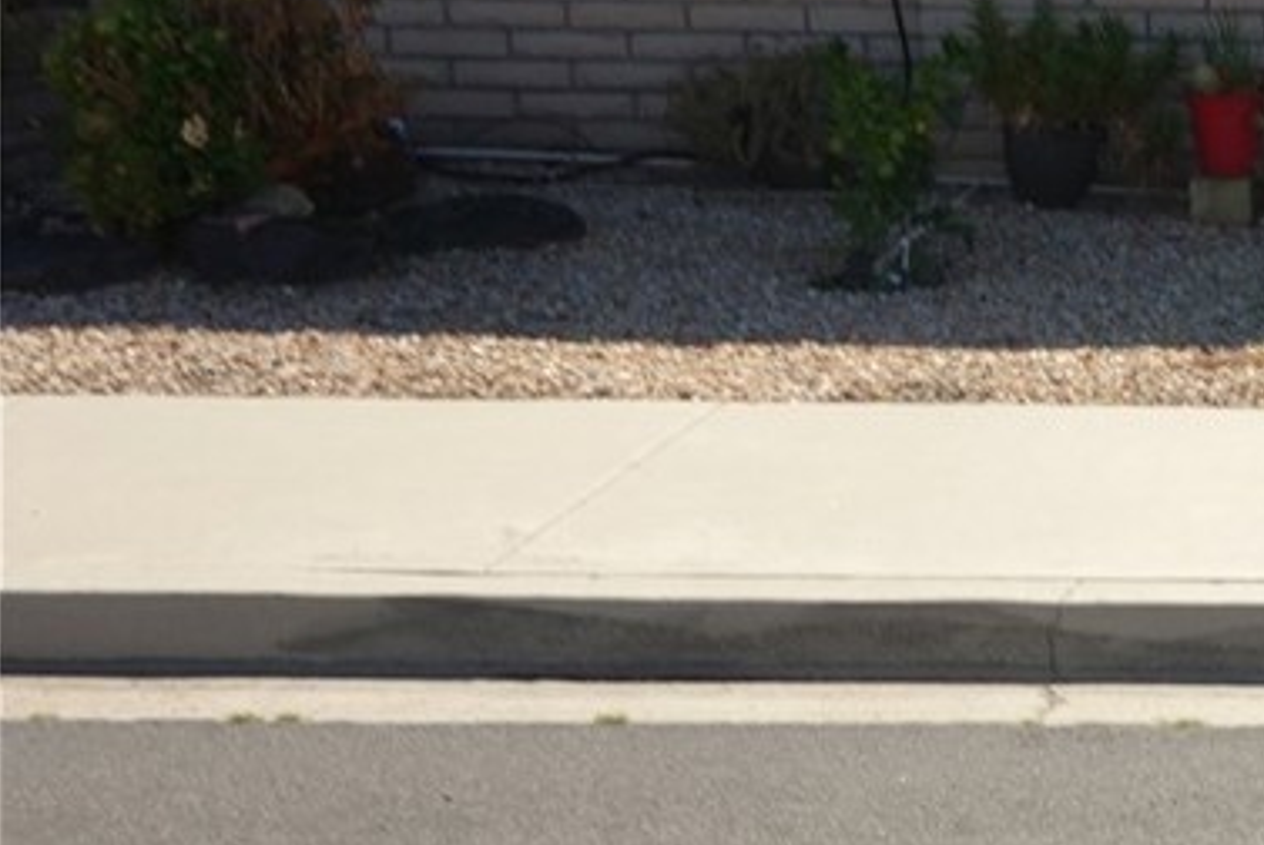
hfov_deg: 23.1
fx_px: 2670
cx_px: 1713
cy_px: 555
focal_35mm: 76
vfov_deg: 17.9
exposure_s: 1/400
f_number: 5.6
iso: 125
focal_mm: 10.4
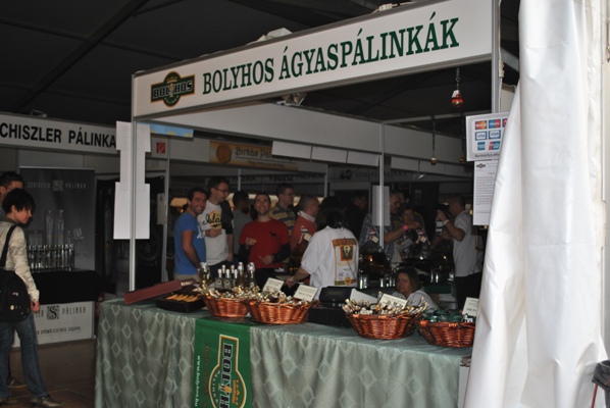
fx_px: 712
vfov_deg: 32.0
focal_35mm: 42
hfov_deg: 46.4
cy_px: 204
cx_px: 305
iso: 200
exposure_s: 1/60
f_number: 4.5
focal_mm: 28
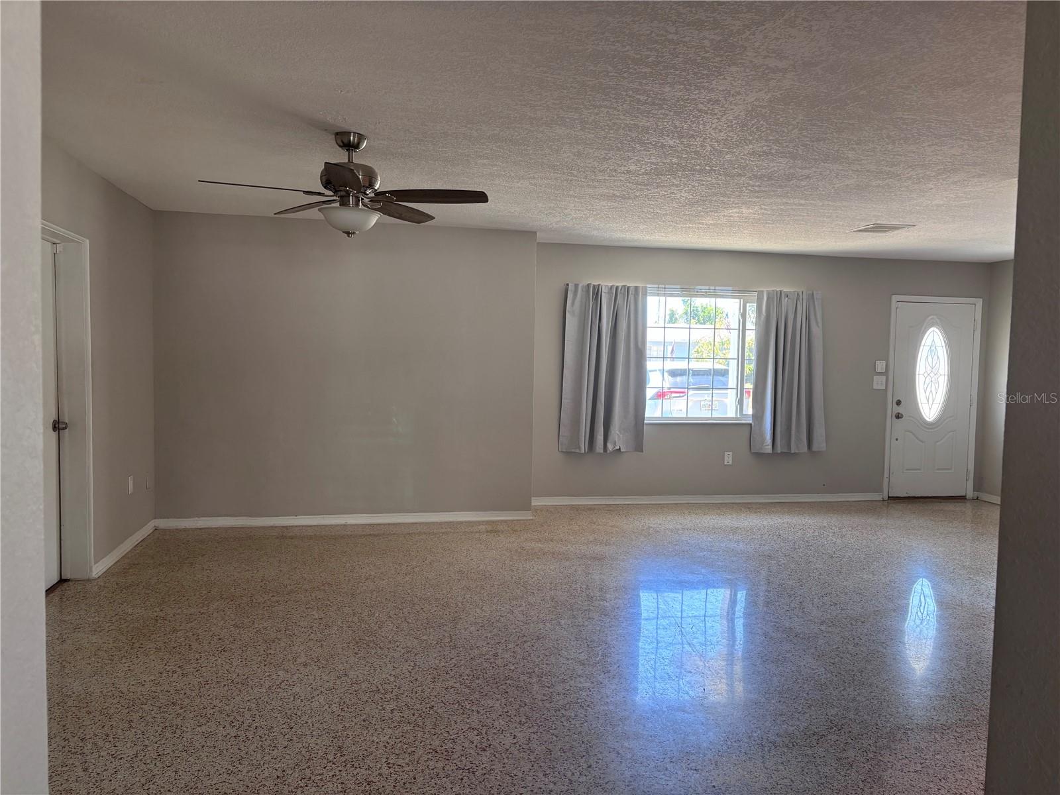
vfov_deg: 53.1
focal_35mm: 26
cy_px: 398
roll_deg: -0.7
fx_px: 796
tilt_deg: -3.5
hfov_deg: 67.3
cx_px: 530
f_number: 1.6
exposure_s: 1/60
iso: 80
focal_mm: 5.96
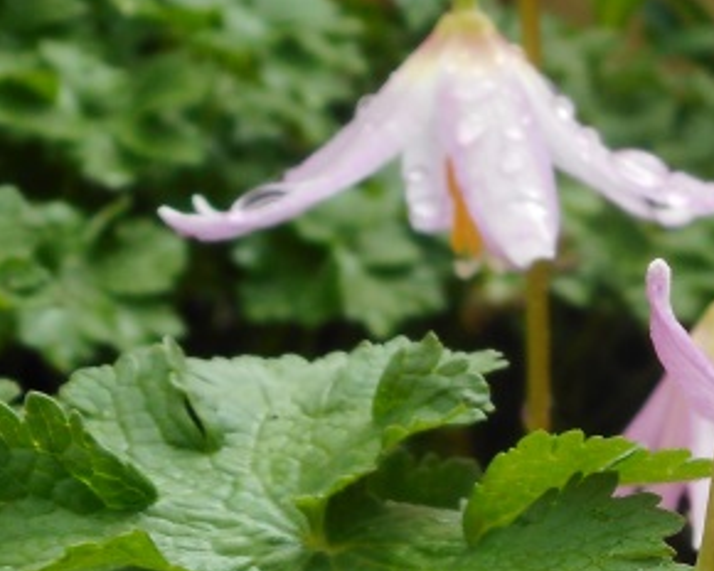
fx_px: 1648
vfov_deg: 18.5
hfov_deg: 21.7
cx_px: 960
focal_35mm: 78
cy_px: 714
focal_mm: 5.2
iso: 80
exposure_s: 1/50
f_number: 4
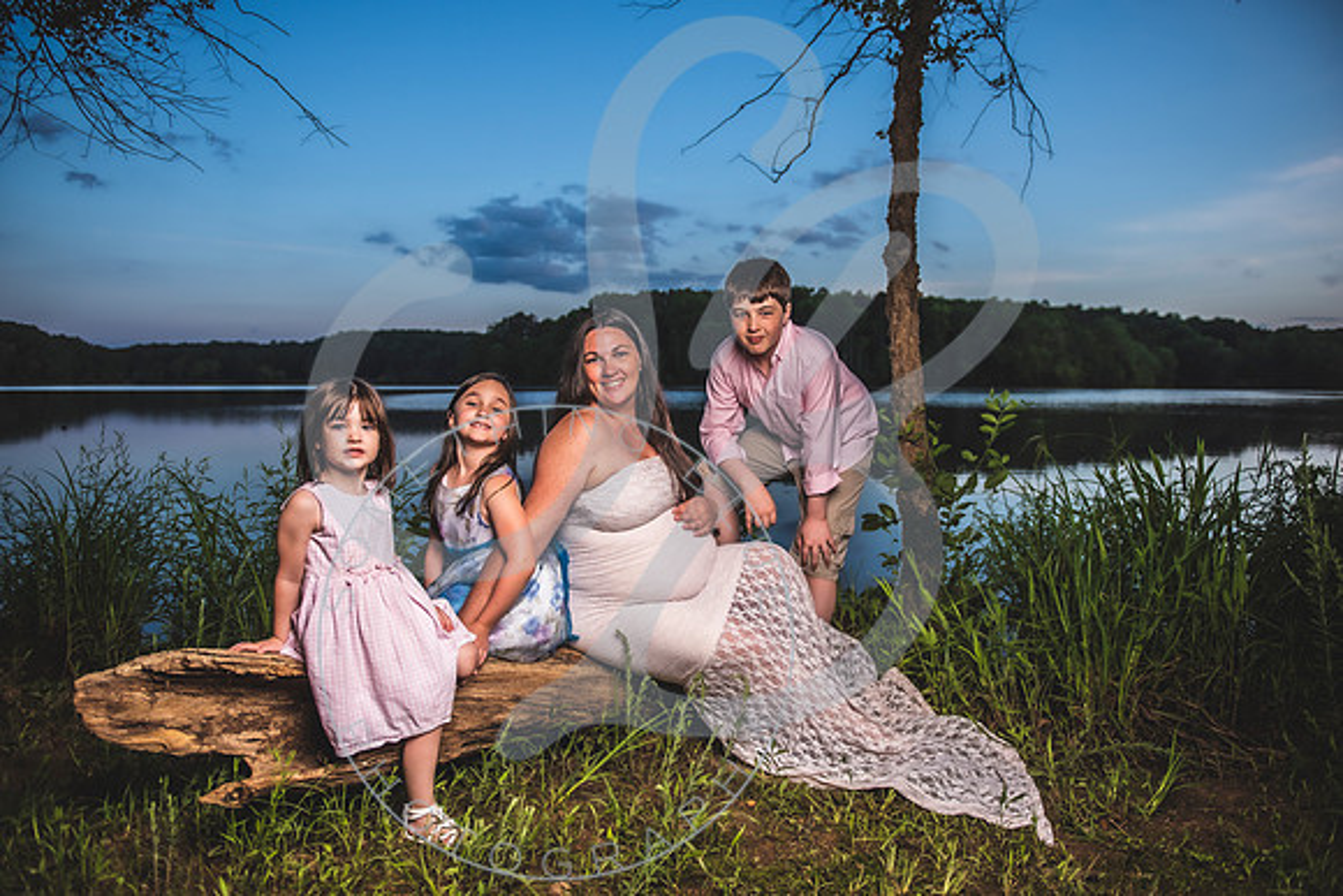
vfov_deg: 52.0
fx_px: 919
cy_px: 448
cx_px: 681
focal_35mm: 25
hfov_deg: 72.3
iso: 200
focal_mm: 24
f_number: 2.8
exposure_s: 1/640
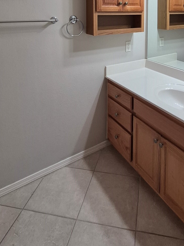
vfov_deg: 58.6
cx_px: 121
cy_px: 29
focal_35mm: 26
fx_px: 184
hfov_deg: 52.2
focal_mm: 1.74
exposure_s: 1/60
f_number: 2.2
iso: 100
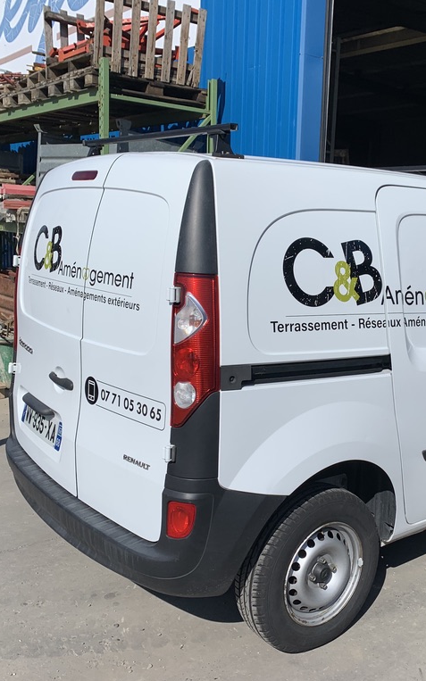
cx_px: 309
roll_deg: -2.5
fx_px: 687
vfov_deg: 52.7
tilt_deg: -6.7
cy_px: 342
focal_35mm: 37
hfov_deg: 33.9
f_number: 1.8
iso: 25
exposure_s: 1/5714
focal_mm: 4.25
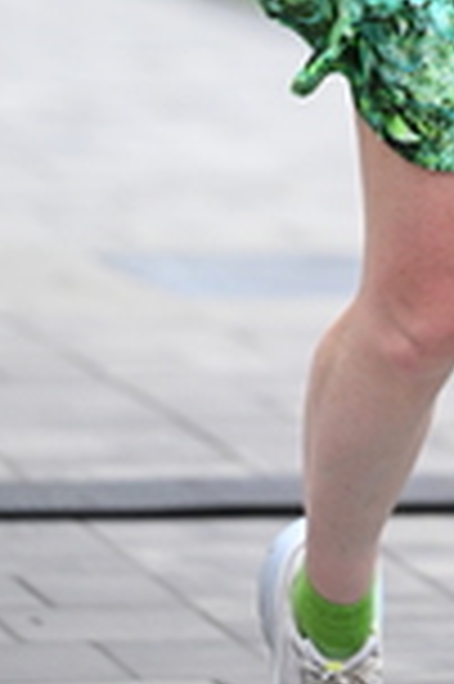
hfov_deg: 3.3
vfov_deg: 4.9
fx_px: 7887
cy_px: -549
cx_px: 699
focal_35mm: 416
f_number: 2.8
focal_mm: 115
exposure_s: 1/1600
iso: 640
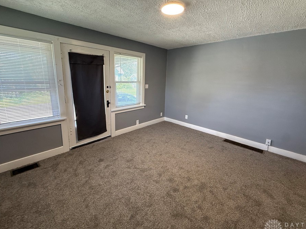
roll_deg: -1.9
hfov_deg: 94.5
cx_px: 154
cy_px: 104
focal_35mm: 16
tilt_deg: -9.9
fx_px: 141
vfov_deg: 77.9
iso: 400
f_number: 2.2
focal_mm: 2.22
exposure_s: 1/120
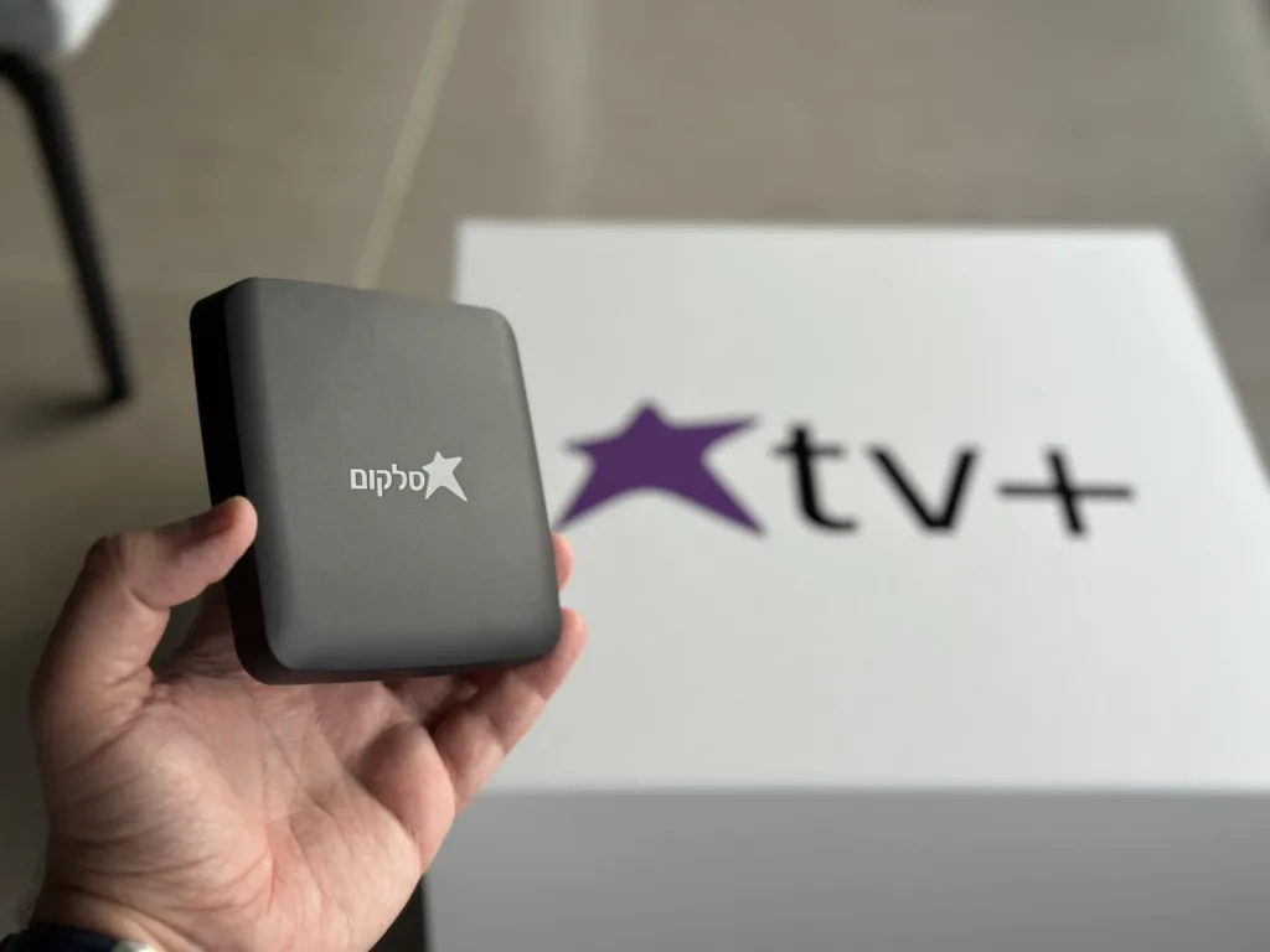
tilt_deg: -43.6
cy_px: 476
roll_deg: -3.3
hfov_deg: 39.7
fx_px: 1761
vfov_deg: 30.3
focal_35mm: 48
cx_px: 635
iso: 80
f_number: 1.78
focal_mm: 6.86
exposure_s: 1/349
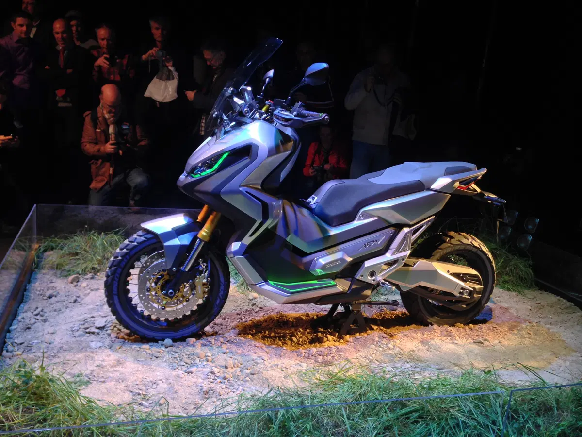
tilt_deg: -15.5
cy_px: 218
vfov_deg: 42.9
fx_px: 555
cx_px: 291
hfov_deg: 55.4
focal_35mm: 33
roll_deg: -4.9
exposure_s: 1/30
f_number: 2.4
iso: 50
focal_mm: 4.12
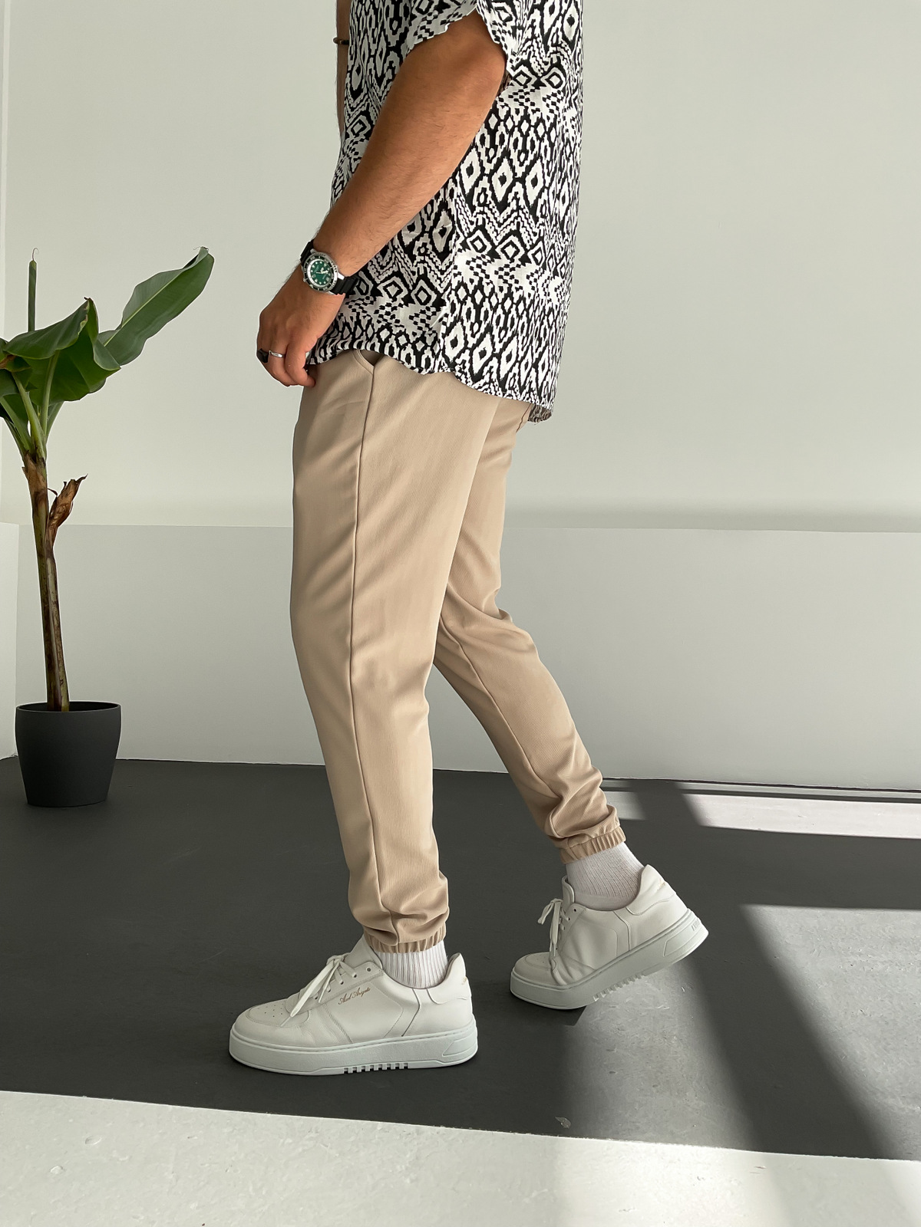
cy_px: 614
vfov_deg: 61.7
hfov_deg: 48.2
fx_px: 1029
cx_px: 460
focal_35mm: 29
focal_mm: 3
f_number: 1.8
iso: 16
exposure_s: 1/550
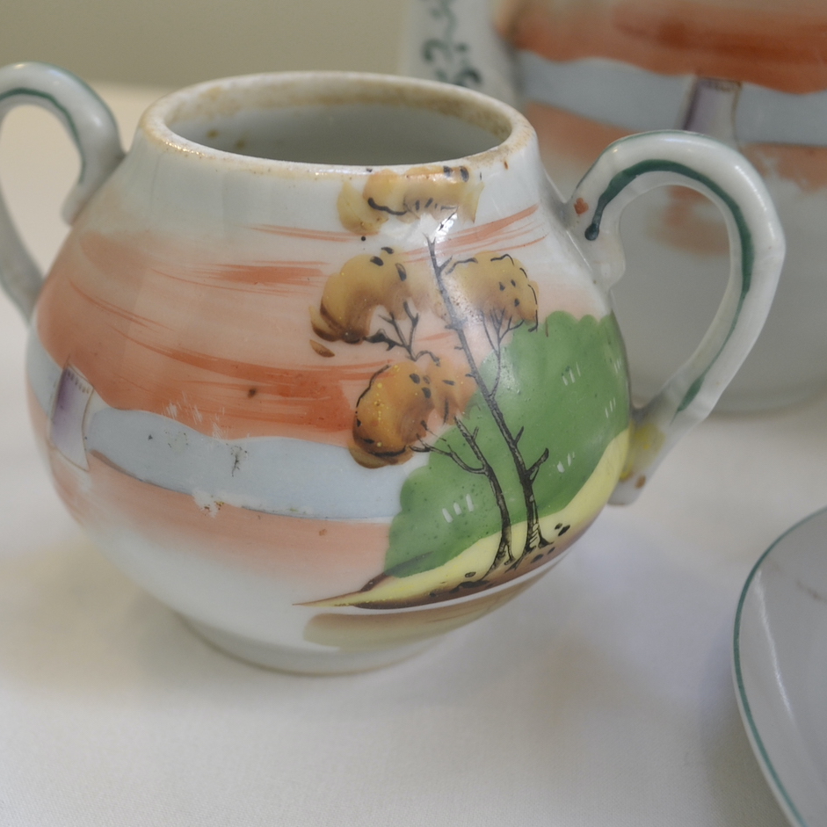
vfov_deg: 42.8
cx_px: 252
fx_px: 1054
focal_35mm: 39
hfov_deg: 42.1
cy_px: 389
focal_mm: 18
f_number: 5
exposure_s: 1/100
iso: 400
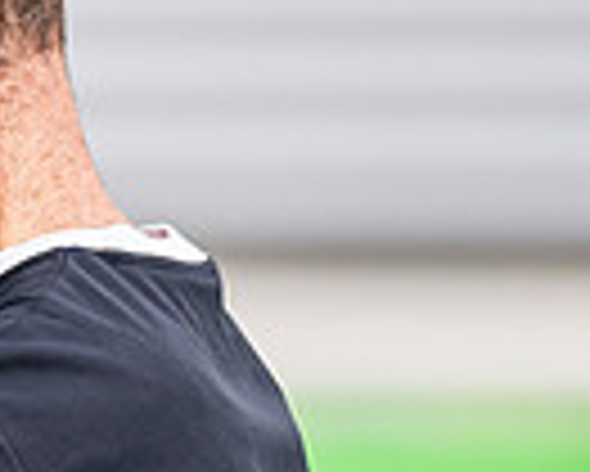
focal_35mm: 976
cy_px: 544
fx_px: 17055
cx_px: -606
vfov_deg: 1.6
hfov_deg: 2.0
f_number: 1.9
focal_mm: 135
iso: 200
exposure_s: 1/2500
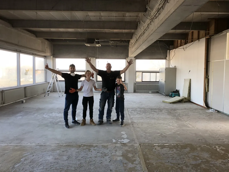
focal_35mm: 28
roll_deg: -0.2
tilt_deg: -5.1
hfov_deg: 63.4
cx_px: 114
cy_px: 86
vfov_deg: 49.7
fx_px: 185
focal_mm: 4
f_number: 1.8
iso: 40
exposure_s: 1/120
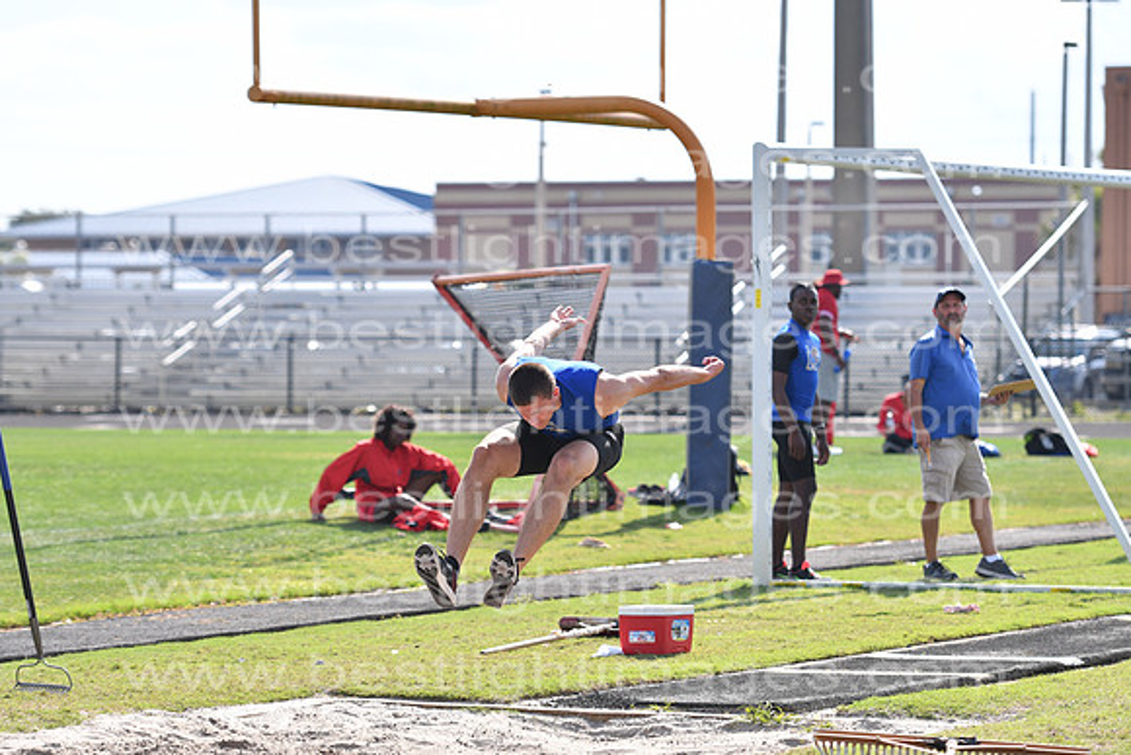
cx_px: 566
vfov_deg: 7.6
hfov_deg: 11.4
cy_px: 378
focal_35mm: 180
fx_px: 5656
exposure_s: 1/2000
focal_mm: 120
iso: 200
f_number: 4
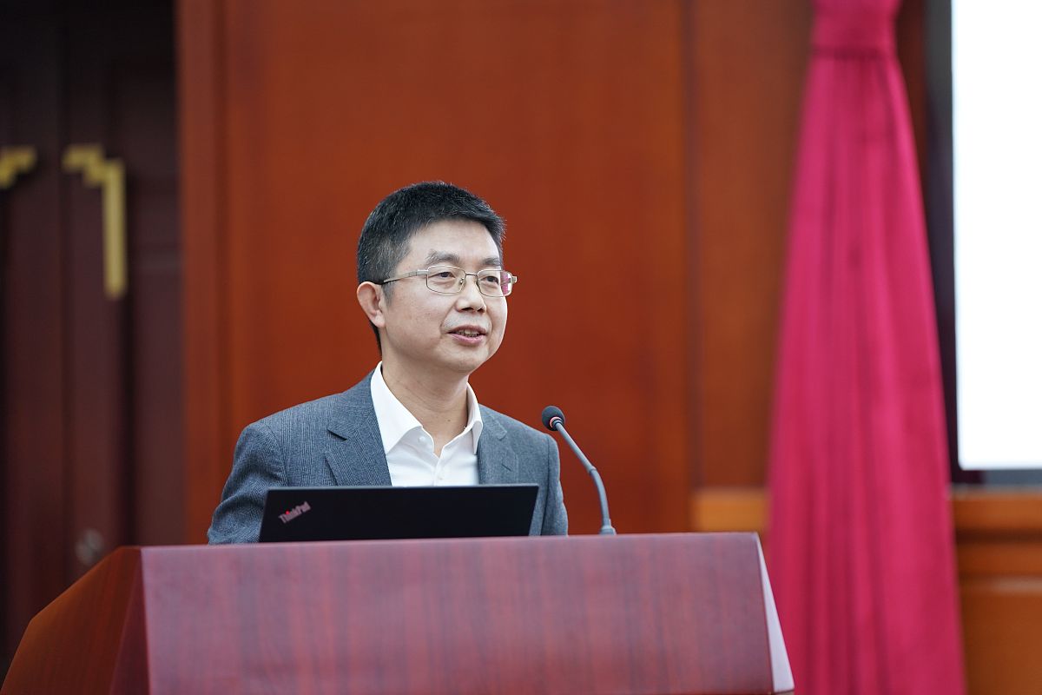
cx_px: 521
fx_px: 4255
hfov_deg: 14.0
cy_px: 348
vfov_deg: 9.3
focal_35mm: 147
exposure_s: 1/250
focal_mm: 147
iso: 1250
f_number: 2.8
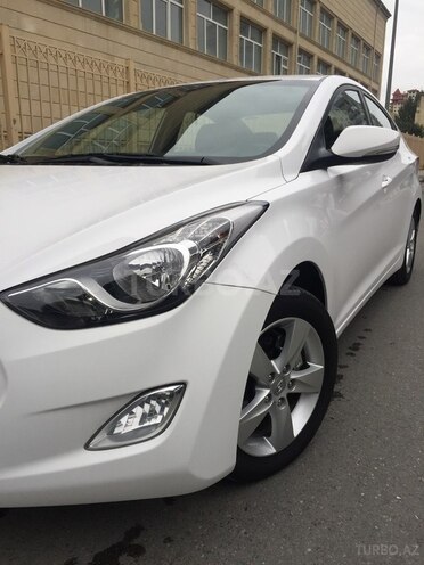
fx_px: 474
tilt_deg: -13.7
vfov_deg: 61.7
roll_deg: -0.2
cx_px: 212
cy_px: 282
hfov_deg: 48.2
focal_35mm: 29
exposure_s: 1/471
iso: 32
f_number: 2.2
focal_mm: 4.15
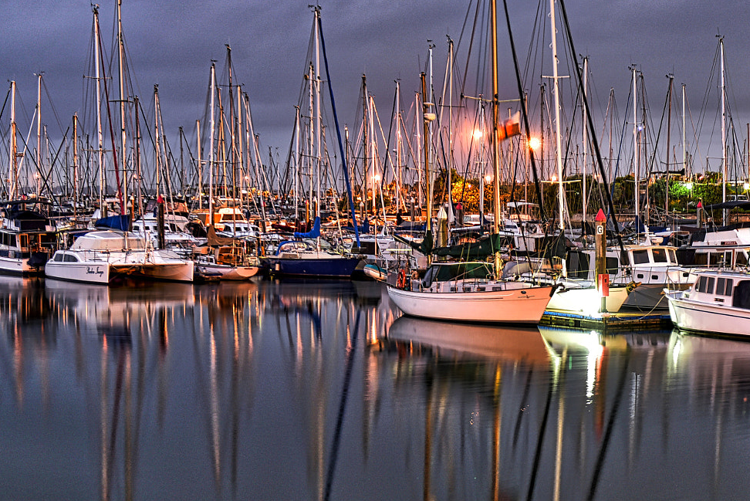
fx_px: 1646
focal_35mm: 79
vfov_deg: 17.3
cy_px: 322
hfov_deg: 25.3
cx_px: 579
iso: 64
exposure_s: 13
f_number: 2.8
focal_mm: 48
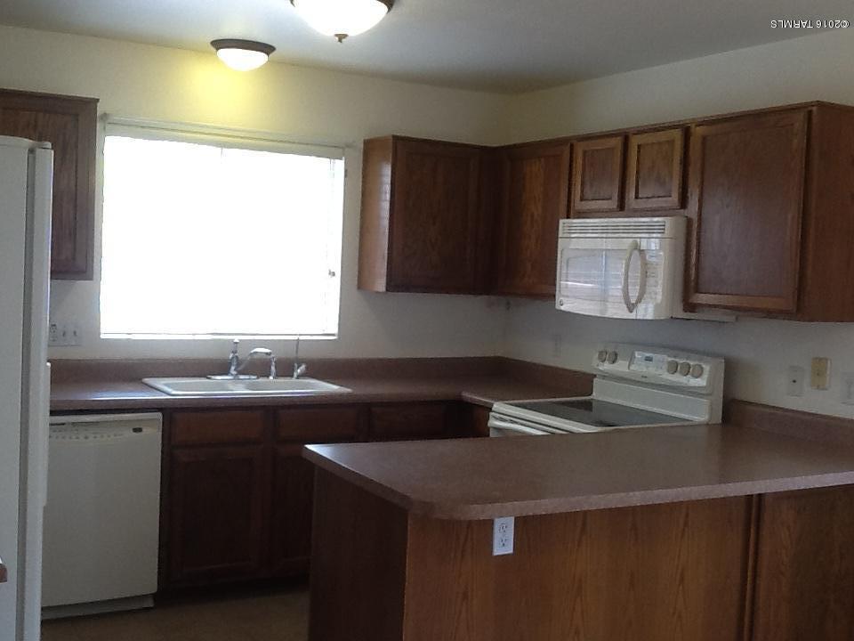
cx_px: 427
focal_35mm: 44
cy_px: 320
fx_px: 1086
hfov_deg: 42.9
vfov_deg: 32.9
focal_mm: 2.03
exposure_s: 1/30
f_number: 2.4
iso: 50
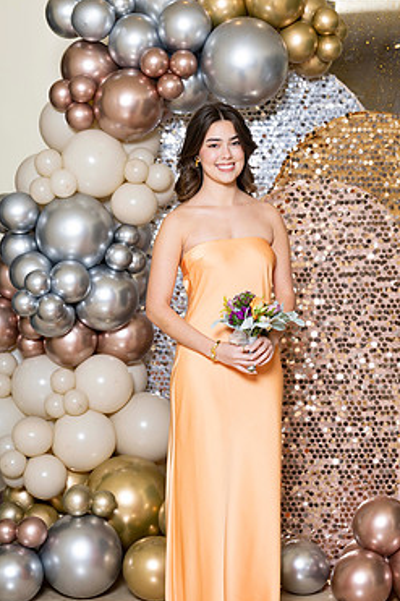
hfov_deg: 16.1
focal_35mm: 85
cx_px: 215
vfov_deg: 23.9
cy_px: 337
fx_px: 1418
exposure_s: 1/200
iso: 250
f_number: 5.6
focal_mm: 70
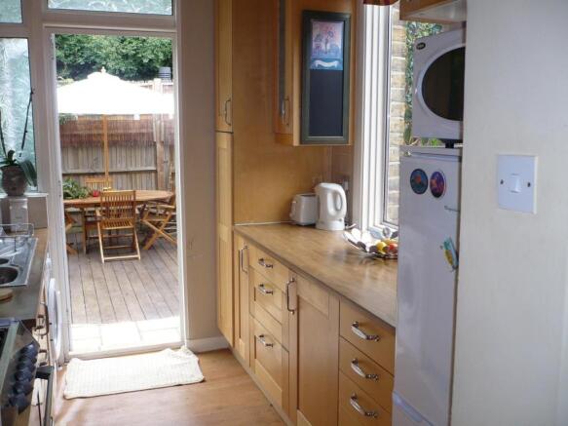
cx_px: 284
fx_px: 574
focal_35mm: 35
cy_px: 213
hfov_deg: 52.6
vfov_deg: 40.7
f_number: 2.8
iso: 100
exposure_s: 1/80
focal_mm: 5.8
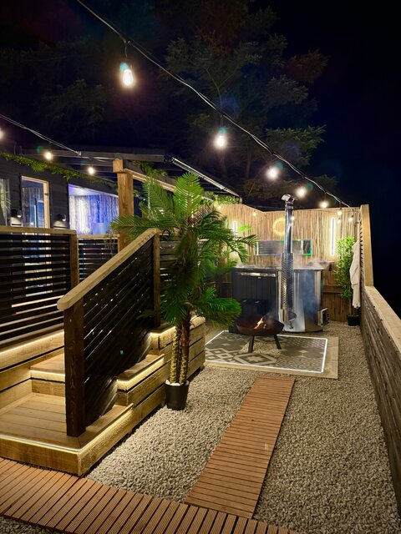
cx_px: 200
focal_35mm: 24
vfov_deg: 71.6
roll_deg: +1.9
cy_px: 267
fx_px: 371
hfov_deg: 56.8
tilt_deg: -2.8
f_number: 1.78
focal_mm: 6.76
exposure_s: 1/33
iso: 640
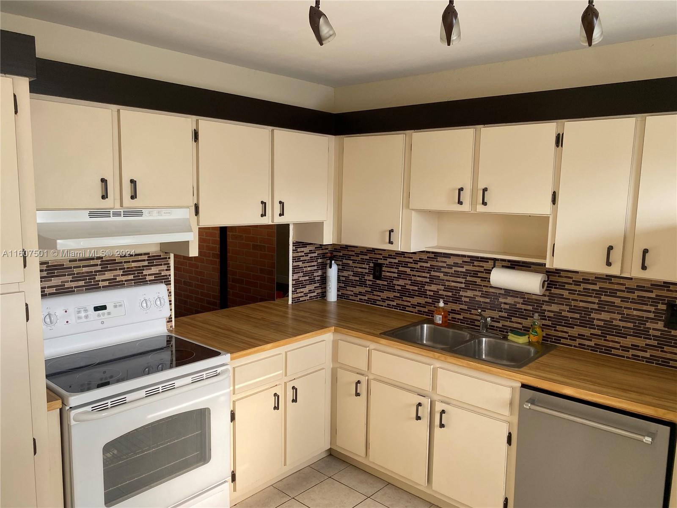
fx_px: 508
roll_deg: -1.0
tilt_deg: -6.3
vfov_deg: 53.1
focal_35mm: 26
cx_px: 338
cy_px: 254
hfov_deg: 67.3
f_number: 1.8
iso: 50
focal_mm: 4.25
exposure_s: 1/121
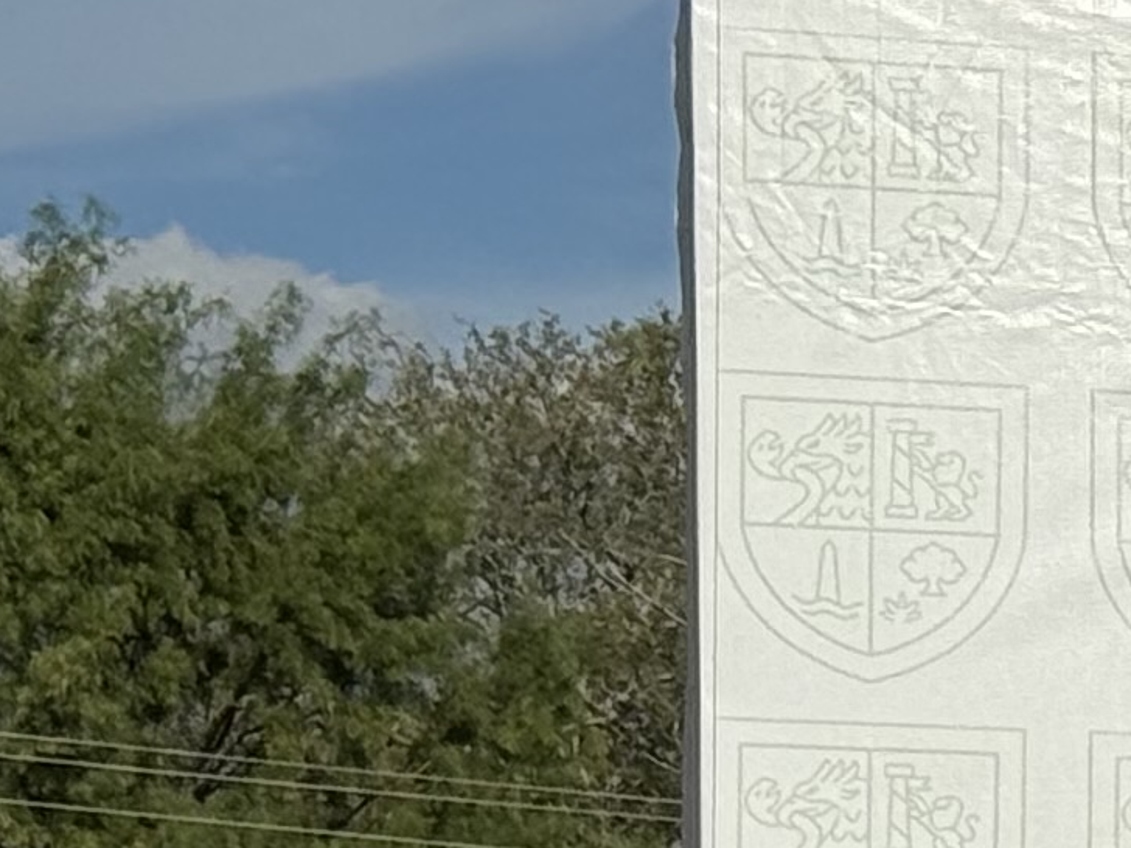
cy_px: 1486
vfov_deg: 5.5
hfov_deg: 6.9
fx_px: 8691
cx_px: 3048
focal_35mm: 266
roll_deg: -1.3
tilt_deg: +0.0
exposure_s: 1/11364
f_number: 1.78
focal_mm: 6.76
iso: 50
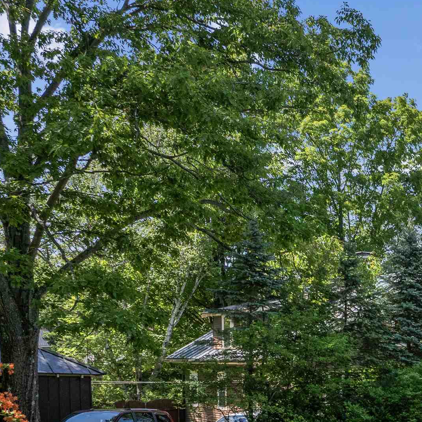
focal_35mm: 61
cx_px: 502
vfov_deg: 26.9
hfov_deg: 25.4
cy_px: 399
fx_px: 841
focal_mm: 12.29
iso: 110
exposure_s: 1/1250
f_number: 2.8
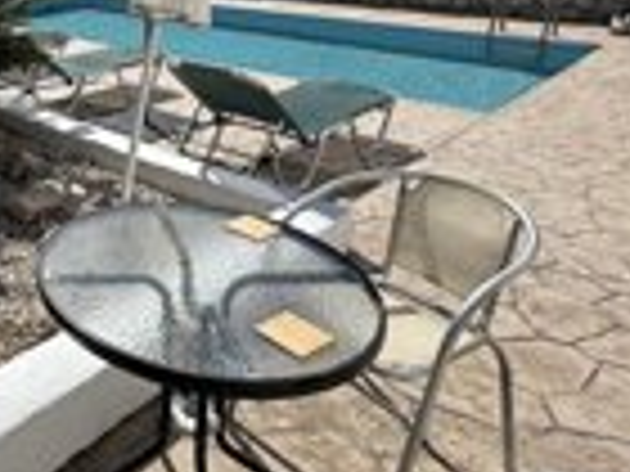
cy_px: 36
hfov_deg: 42.9
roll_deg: +1.0
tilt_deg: -10.2
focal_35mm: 36
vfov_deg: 36.8
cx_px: -22
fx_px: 655
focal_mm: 2.22
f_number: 2.2
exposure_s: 1/1855
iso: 50
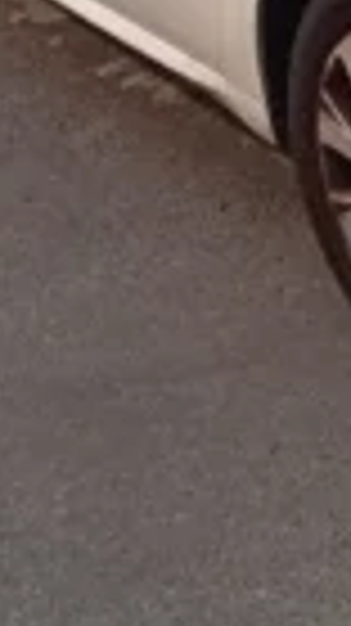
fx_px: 2188
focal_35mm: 132
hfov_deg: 8.9
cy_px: -261
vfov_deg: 15.3
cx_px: 554
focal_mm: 3.46
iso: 103
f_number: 2.2
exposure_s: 1/1236
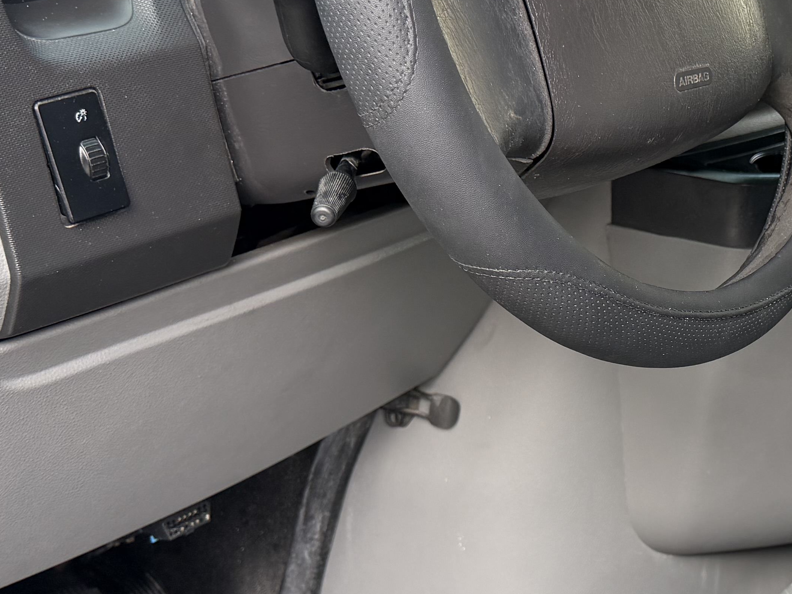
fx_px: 1487
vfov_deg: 22.6
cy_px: 253
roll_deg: -3.0
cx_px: 729
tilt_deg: -22.0
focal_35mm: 65
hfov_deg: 28.5
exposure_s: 1/206
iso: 125
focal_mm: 6.76
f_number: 1.78
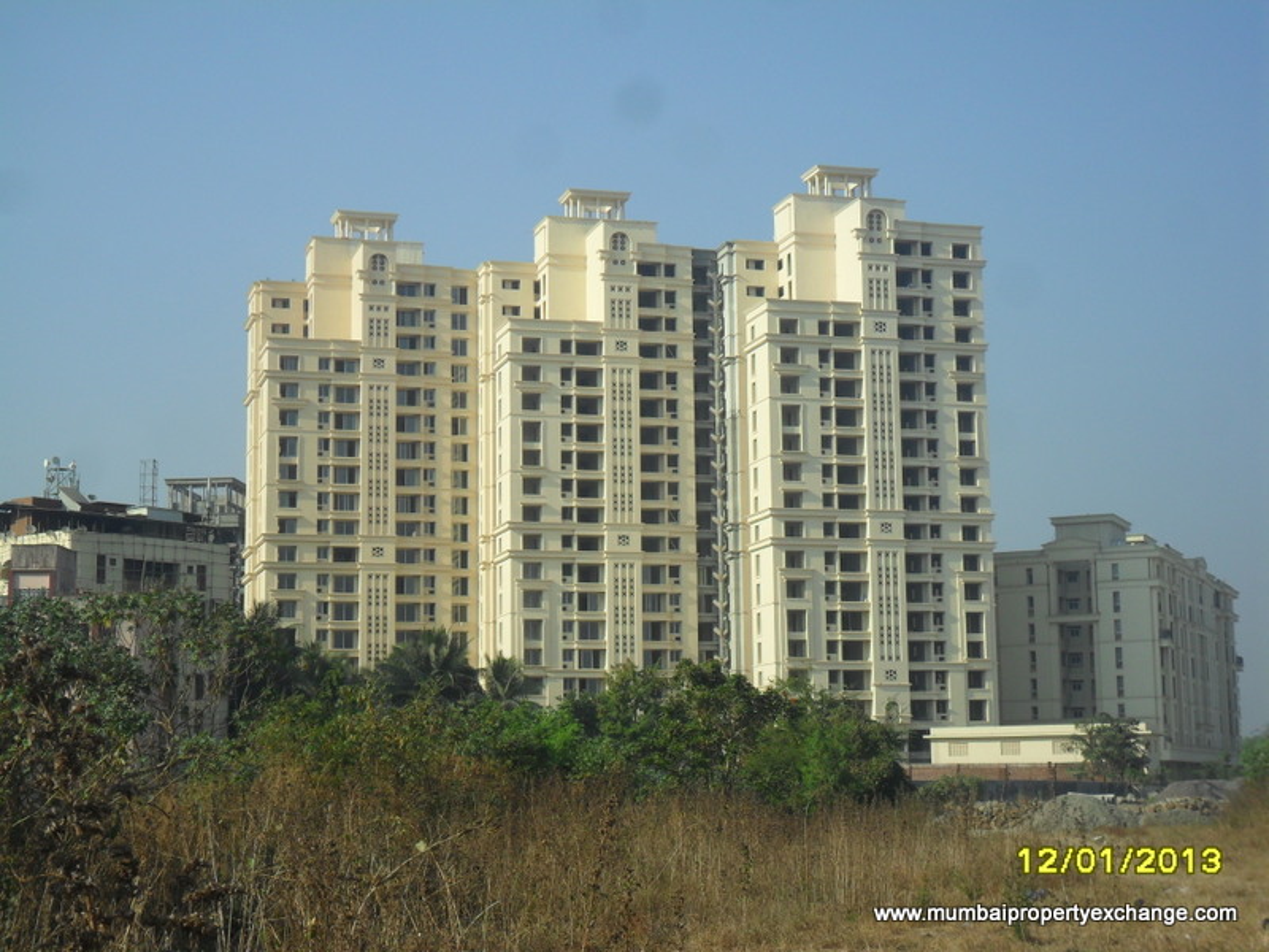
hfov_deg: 30.7
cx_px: 634
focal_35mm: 63
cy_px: 476
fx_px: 2310
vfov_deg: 23.3
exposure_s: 1/500
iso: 100
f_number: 5.6
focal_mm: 11.2
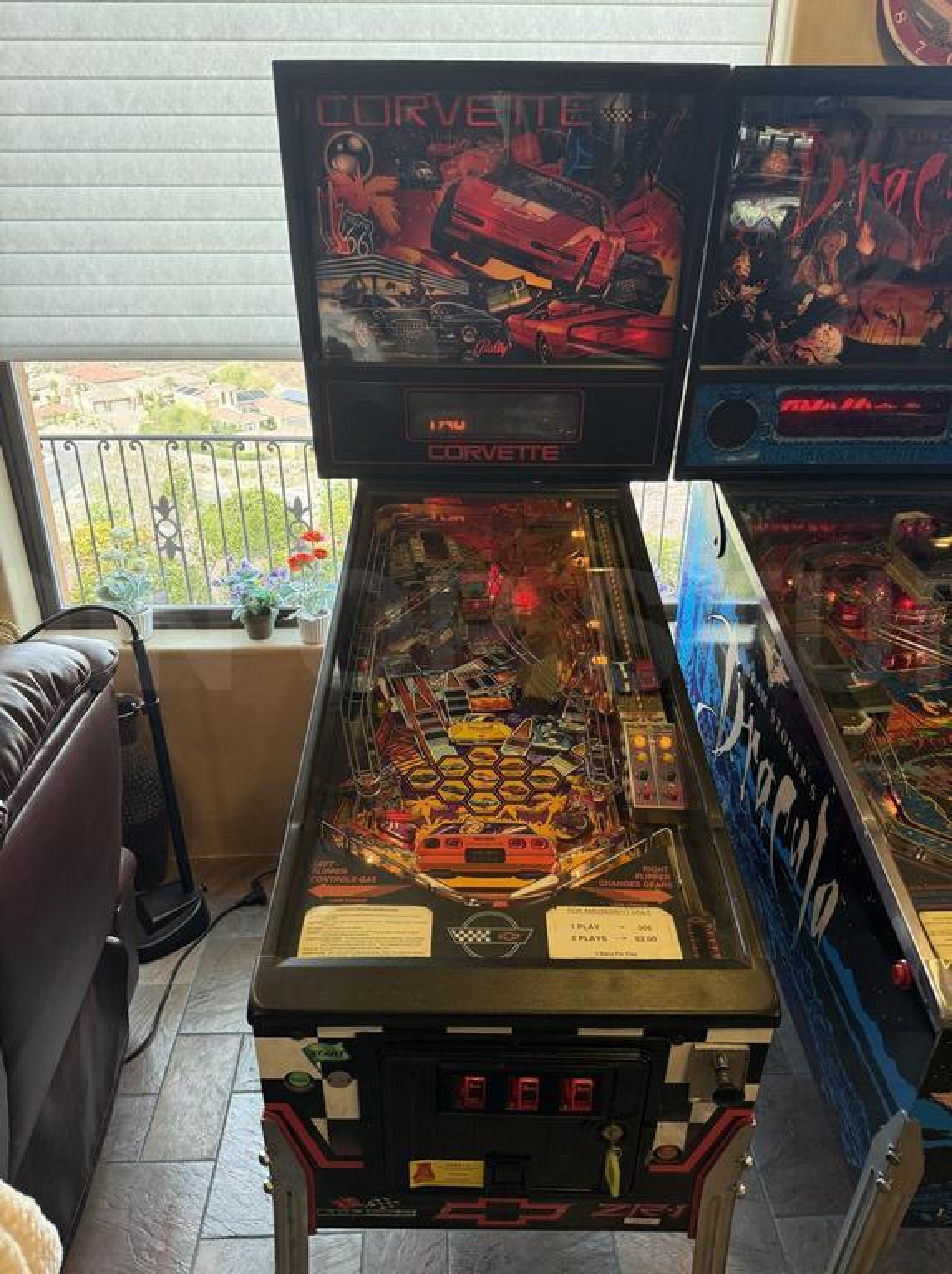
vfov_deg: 71.7
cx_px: 476
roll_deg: +0.0
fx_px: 882
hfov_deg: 56.7
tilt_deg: -26.2
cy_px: 637
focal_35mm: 24
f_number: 1.78
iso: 200
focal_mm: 6.76
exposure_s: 1/132
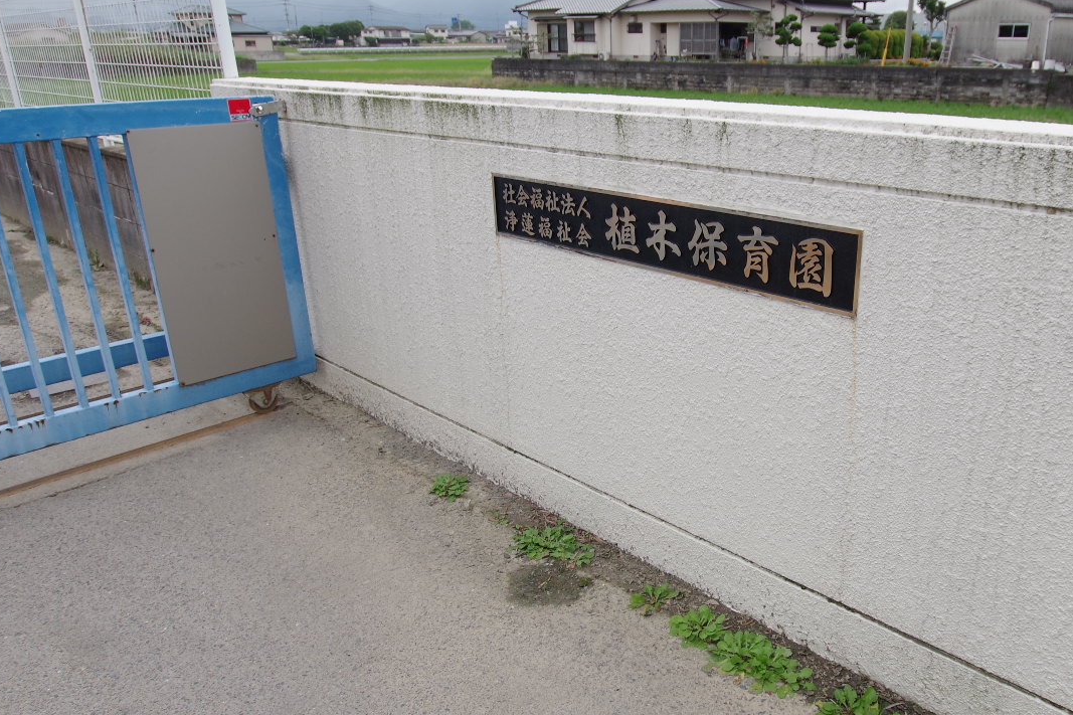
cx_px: 677
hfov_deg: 66.3
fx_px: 805
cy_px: 361
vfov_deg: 47.9
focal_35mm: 27
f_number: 4.5
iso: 200
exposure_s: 1/200
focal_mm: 10
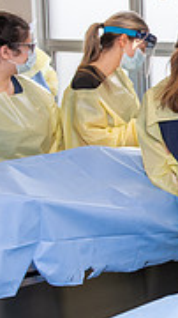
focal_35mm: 108
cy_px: 125
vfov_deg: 19.8
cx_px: 335
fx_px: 908
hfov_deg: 10.4
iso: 400
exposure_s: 1/200
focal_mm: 32
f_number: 4
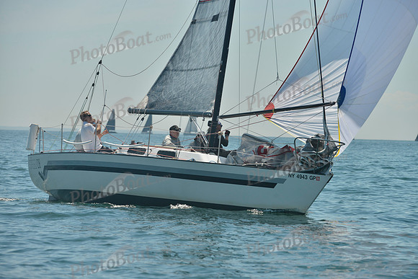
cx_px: 209
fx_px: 2323
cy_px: 140
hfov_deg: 10.3
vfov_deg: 6.9
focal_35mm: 200
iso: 200
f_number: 6.3
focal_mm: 200
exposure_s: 1/1250
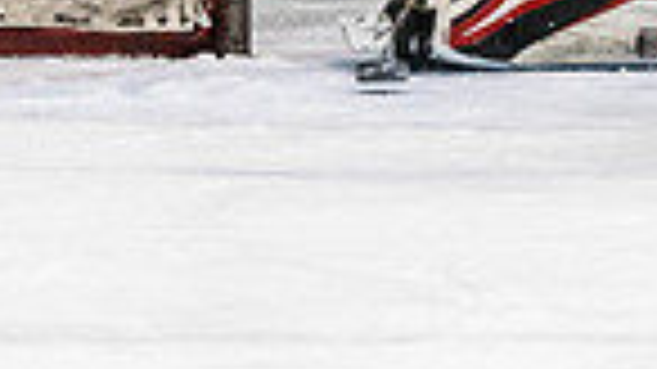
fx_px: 11946
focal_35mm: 686
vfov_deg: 1.8
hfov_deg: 3.1
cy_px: -360
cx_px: 1152
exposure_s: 1/640
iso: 1600
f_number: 2.8
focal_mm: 110
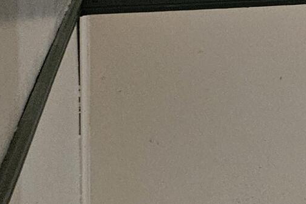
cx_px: 791
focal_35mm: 143
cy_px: -136
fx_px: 1216
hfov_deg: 11.3
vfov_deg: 9.3
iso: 640
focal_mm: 5.4
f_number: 1.8
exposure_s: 1/120
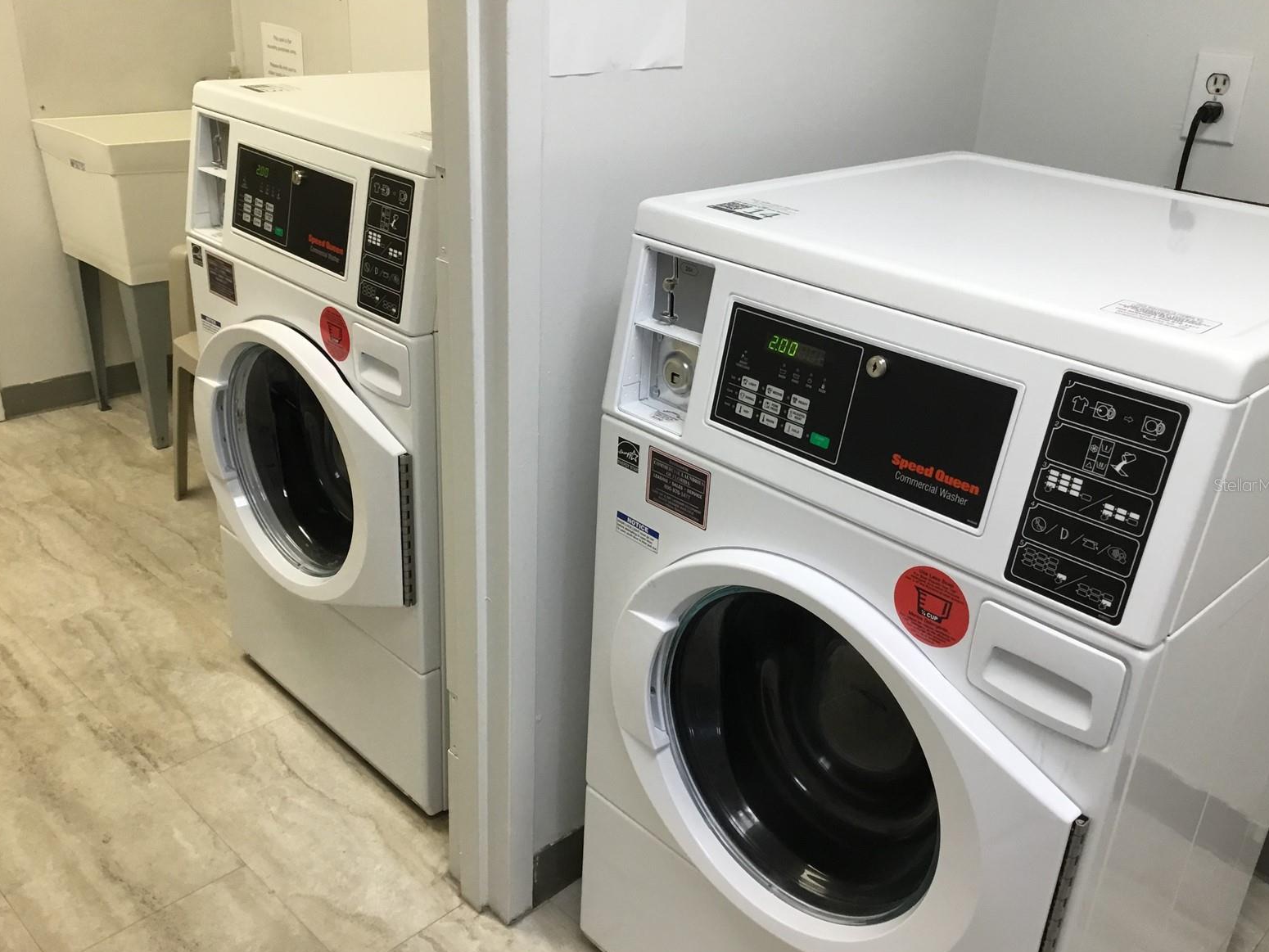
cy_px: 485
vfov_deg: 44.2
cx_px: 636
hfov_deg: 56.8
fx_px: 1173
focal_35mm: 32
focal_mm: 3.3
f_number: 2.4
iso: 40
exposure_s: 1/30
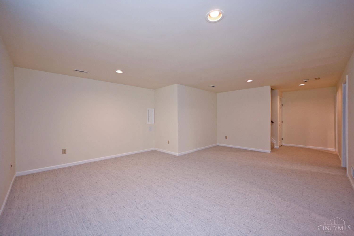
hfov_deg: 104.3
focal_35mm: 14
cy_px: 118
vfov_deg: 81.2
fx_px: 138
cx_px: 177
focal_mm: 14
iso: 560
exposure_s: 1/60
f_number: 4
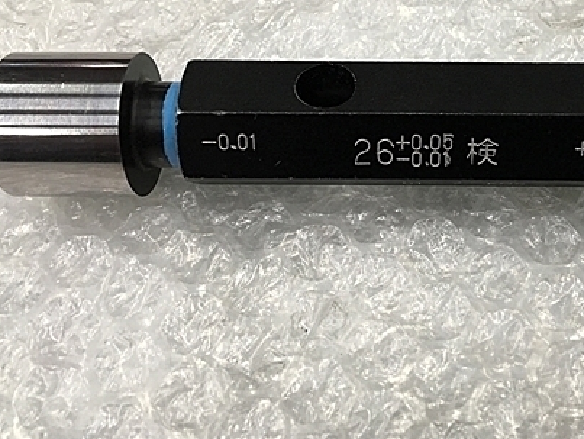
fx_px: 777
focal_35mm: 46
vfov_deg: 31.2
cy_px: 130
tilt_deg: -58.7
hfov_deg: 40.5
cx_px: 410
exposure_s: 1/30
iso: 40
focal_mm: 4.15
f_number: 2.2
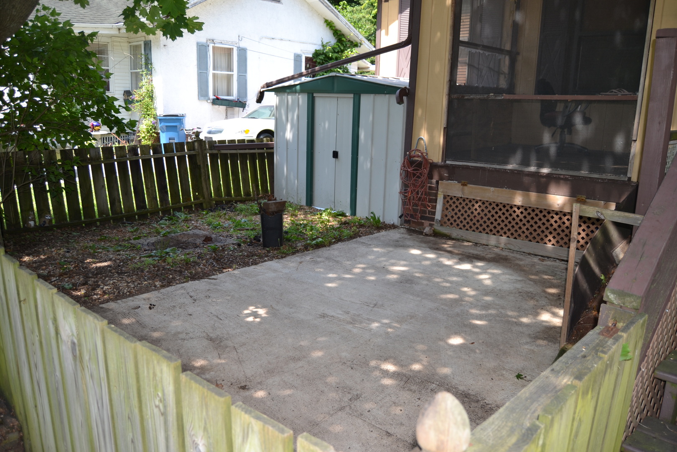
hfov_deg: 67.4
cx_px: 338
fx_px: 508
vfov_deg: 47.9
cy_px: 226
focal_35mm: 27
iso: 100
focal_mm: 18
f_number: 4
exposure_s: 1/200
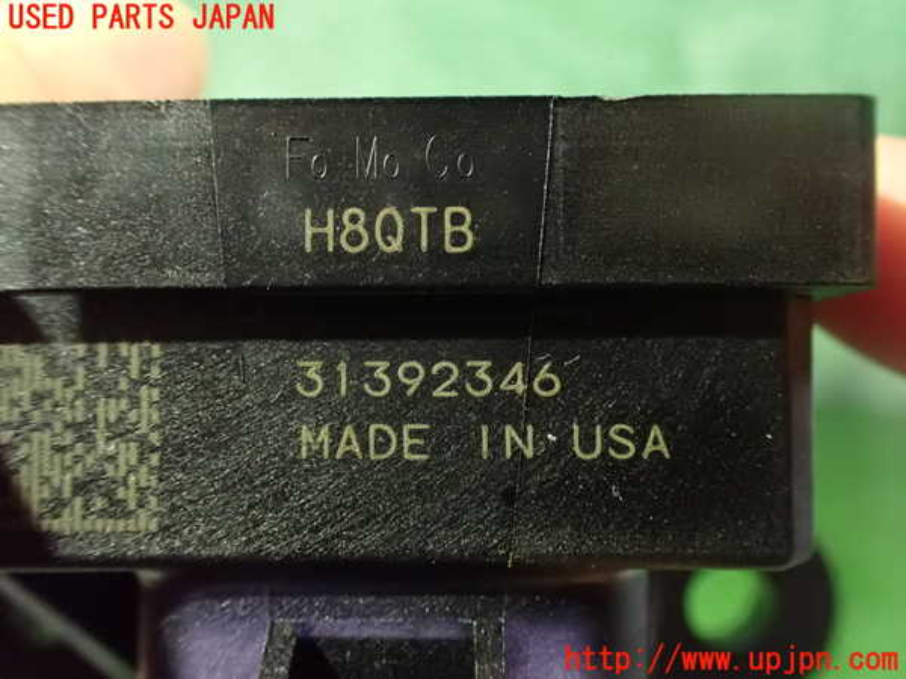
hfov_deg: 60.0
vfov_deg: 46.8
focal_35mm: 30
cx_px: 453
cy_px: 340
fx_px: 785
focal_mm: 5.4
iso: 1600
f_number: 2.3
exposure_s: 1/13
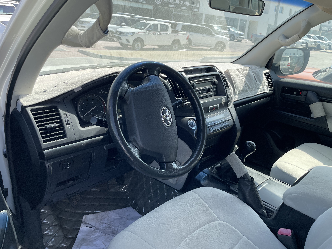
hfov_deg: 67.3
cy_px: 124
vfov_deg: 53.1
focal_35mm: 26
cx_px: 166
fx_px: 249
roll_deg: -3.7
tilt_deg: -21.7
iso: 32
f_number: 1.6
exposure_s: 1/903
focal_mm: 4.2
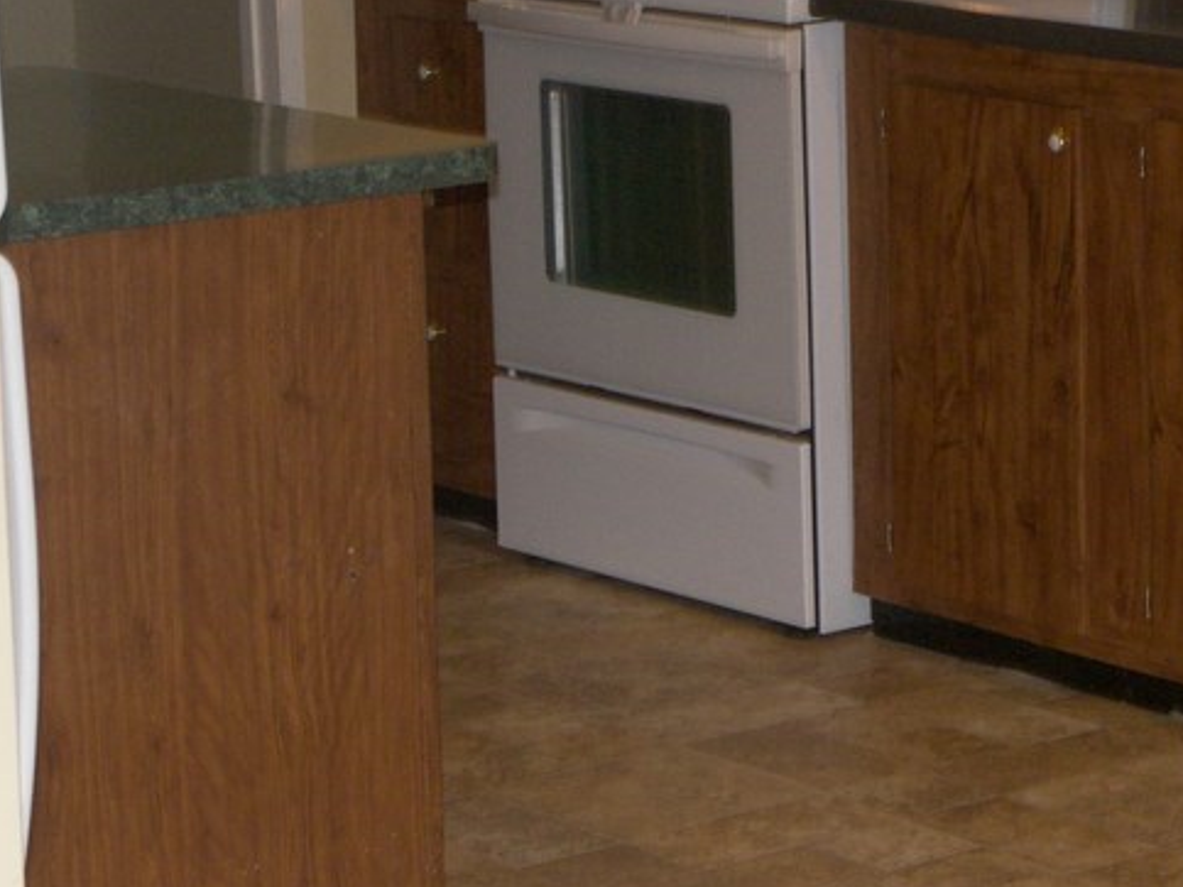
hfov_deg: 13.8
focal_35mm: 142
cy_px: 69
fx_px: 4852
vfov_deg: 10.4
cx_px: 1090
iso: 160
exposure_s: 1/50
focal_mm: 14.1
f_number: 4
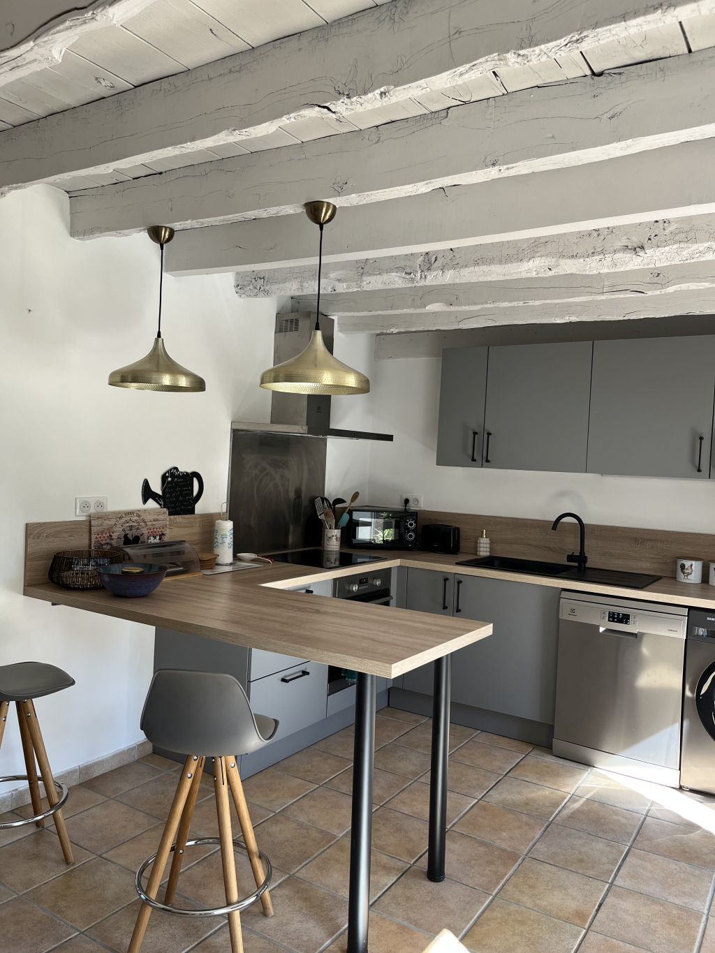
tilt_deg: +1.6
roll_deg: -2.2
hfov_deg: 53.1
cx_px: 358
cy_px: 476
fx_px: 716
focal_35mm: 26
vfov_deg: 67.3
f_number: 1.6
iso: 50
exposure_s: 1/122
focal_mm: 5.1
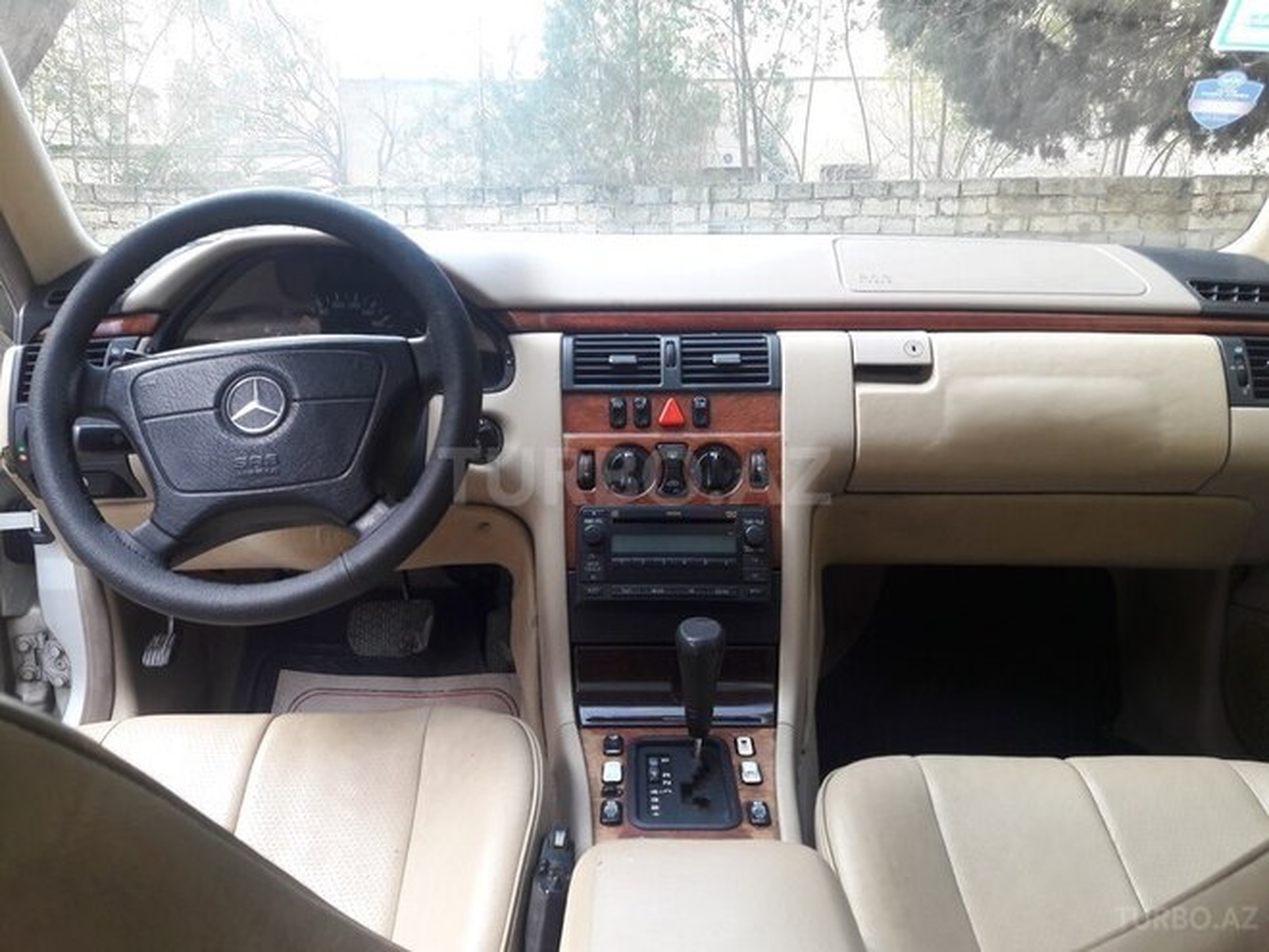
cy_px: 476
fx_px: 1026
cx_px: 634
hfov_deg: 63.4
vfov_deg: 49.7
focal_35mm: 28
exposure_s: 1/50
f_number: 1.9
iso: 50
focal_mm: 3.7
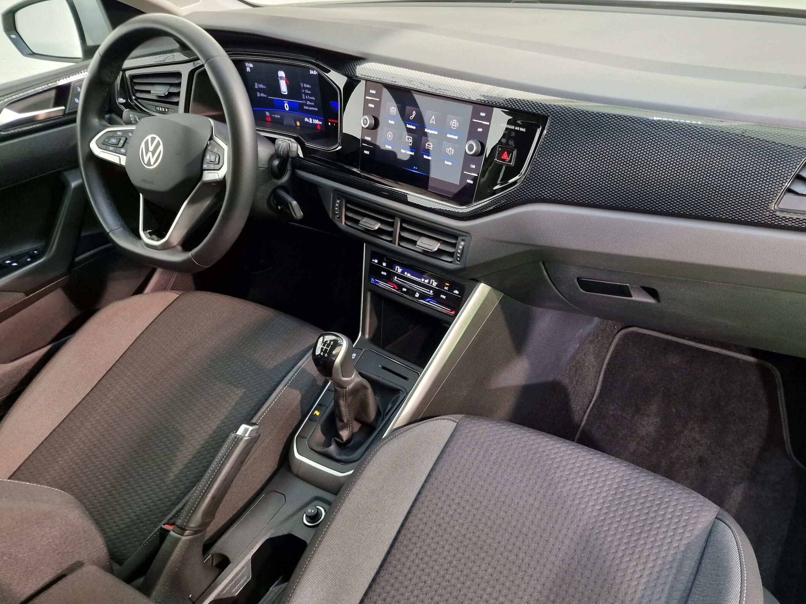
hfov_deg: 62.9
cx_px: 480
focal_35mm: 28
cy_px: 313
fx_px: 652
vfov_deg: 49.7
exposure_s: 1/25
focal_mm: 6.4
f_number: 1.8
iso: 500
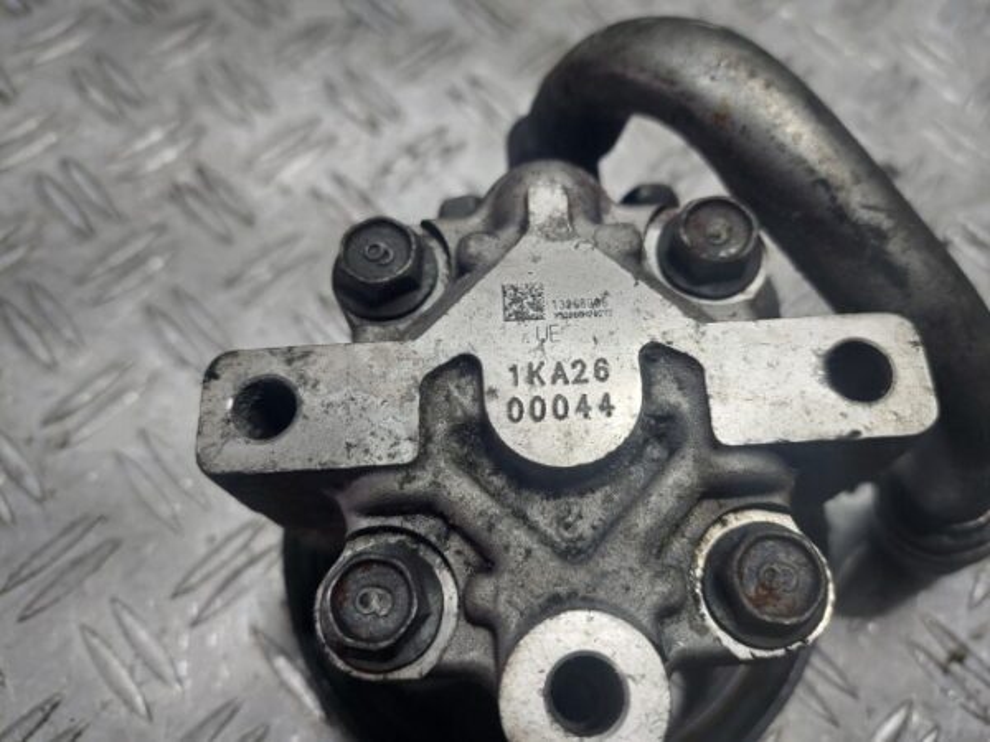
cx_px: 495
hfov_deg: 69.4
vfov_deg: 54.9
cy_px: 371
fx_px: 715
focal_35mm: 25
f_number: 1.8
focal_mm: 5.23
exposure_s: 1/100
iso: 64
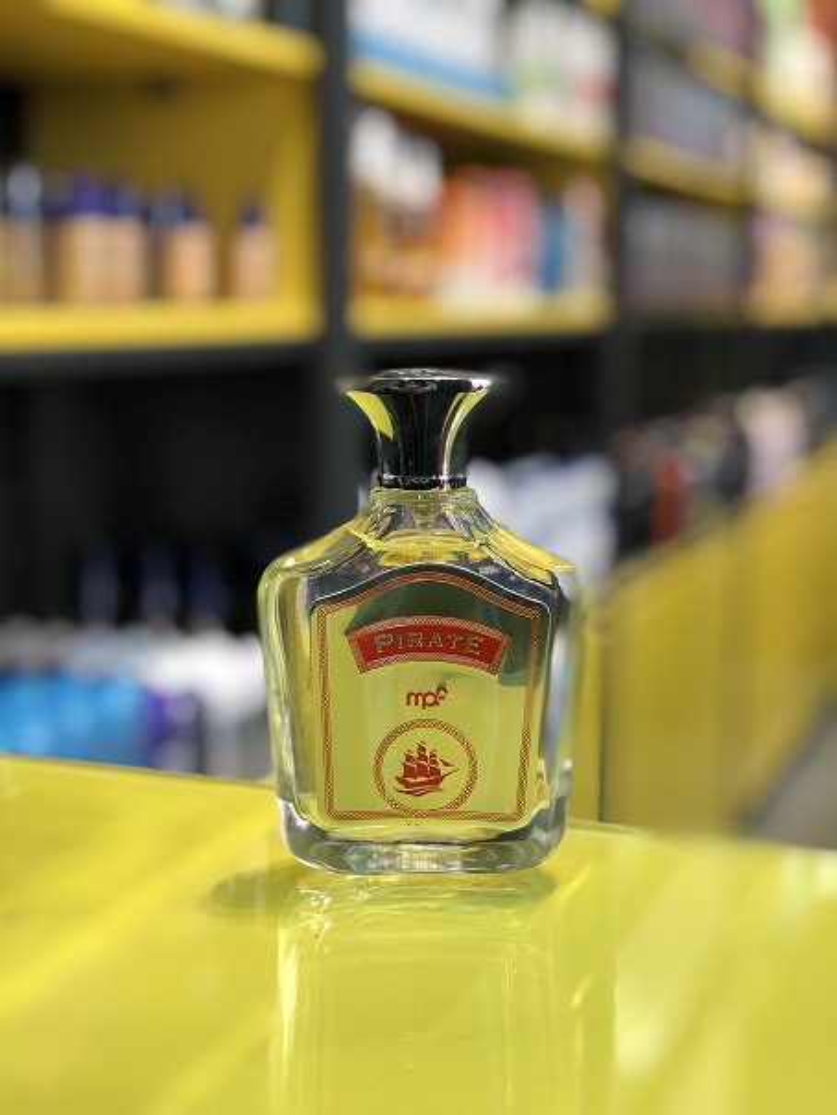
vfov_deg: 36.8
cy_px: 558
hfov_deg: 28.0
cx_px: 418
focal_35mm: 52
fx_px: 1676
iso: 25
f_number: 2.4
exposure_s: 1/50
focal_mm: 6
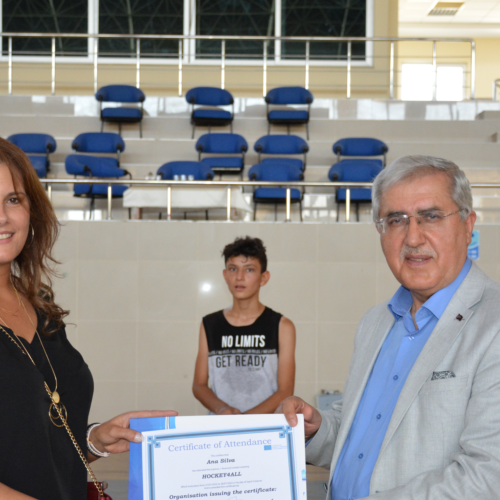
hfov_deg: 23.1
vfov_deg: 23.0
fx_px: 1226
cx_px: 237
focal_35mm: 75
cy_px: 280
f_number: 4
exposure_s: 1/125
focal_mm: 30
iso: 1600
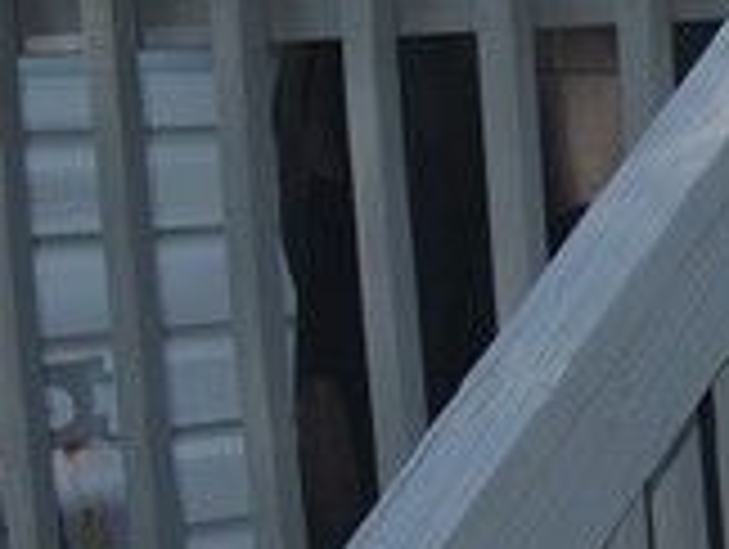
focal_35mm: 174
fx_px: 3670
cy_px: 536
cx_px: 2007
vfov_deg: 8.5
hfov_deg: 9.5
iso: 100
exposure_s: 1/200
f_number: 5.6
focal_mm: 18
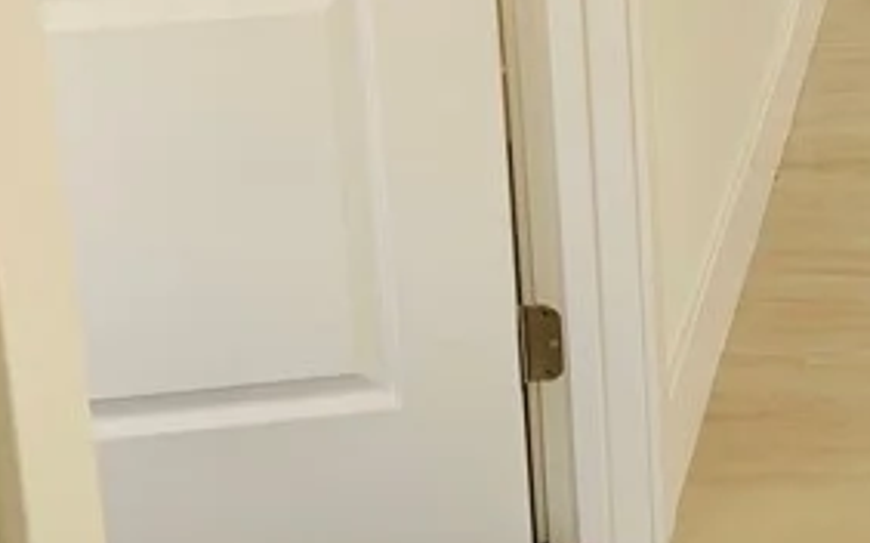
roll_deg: +0.9
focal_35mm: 100
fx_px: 2370
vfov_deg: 12.8
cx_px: 981
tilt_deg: -15.8
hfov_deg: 19.8
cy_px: -62
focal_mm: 4.25
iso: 25
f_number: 1.8
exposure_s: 1/149
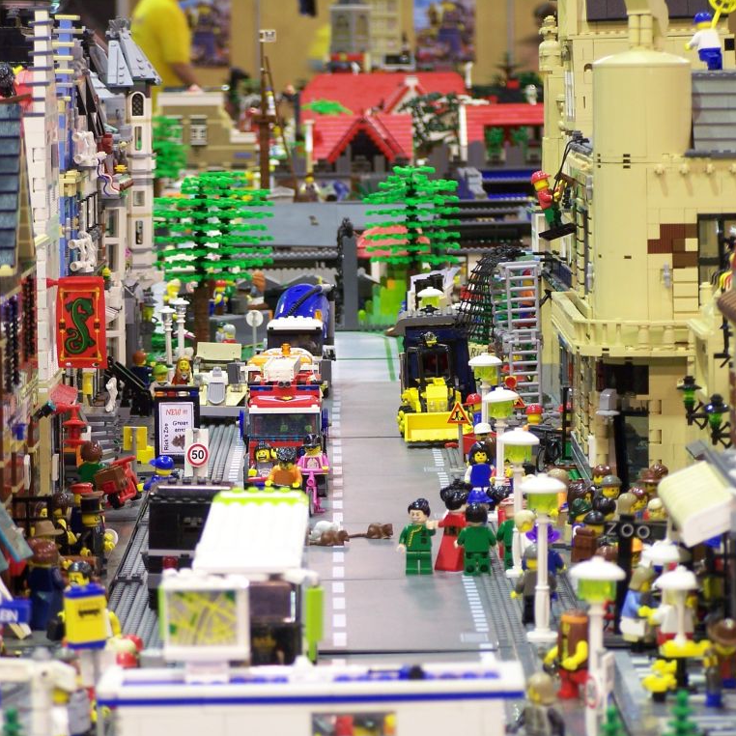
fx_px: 3656
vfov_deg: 11.5
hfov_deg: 11.5
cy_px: 369
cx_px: 353
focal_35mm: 152
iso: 80
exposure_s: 1/3
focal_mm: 21.2
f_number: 3.2
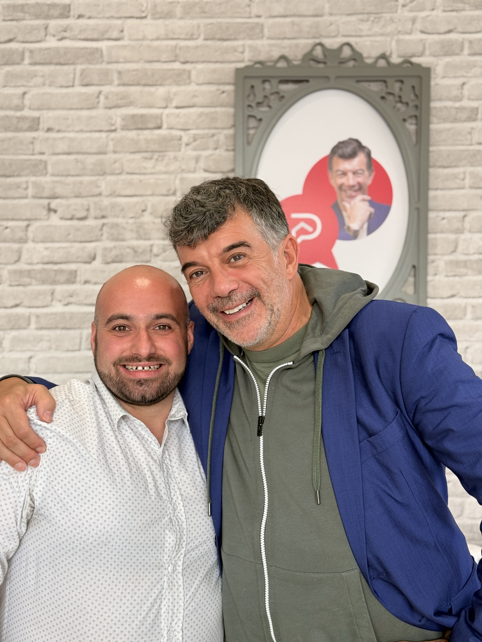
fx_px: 891
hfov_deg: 30.3
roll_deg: +0.1
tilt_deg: +1.4
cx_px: 241
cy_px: 321
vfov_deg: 39.7
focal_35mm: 48
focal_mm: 6.76
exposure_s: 1/100
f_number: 1.78
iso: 50
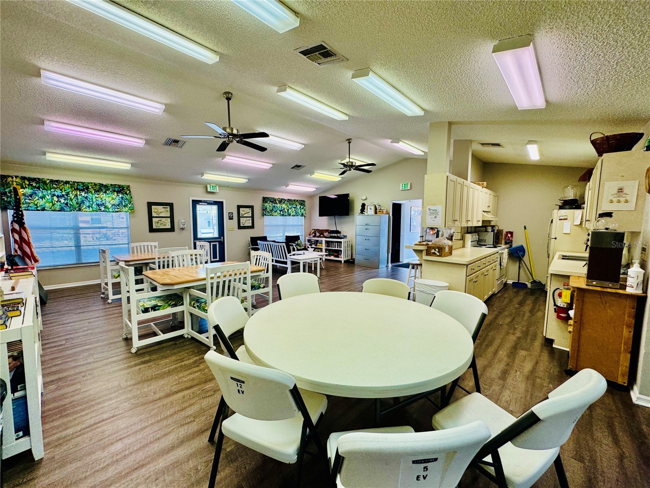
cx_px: 325
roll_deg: -0.5
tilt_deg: -5.1
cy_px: 244
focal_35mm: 14
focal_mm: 2.22
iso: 125
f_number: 2.2
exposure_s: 1/120
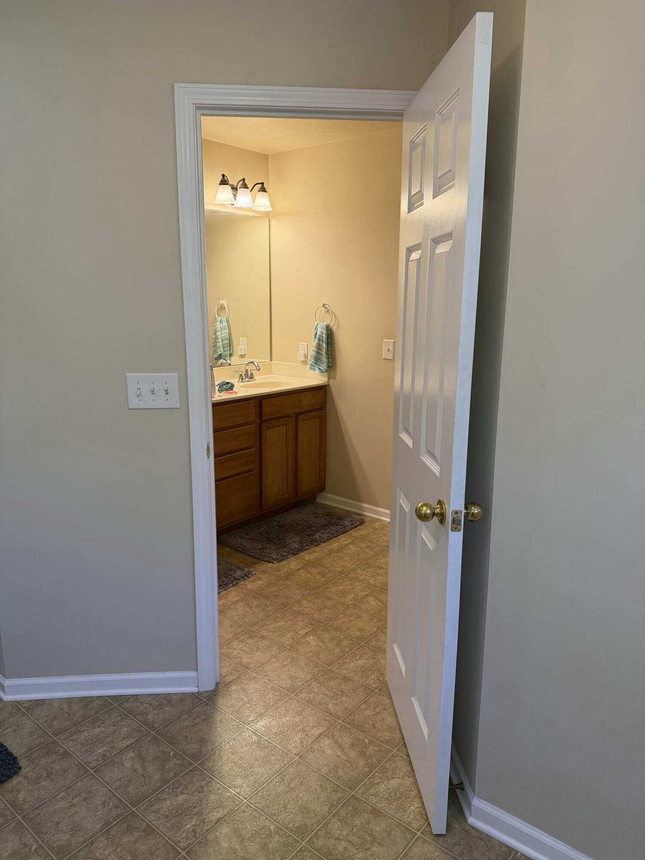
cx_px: 322
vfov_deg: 71.6
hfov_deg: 56.8
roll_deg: +0.2
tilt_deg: -10.5
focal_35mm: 24
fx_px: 596
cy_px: 430
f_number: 1.78
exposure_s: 1/183
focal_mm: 6.76
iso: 200
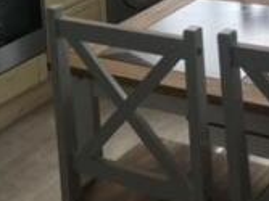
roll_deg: +4.0
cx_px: 52
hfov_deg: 19.3
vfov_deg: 13.9
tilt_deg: -11.3
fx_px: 784
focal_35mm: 101
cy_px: -80
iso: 32
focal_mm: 4.15
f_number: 2.2
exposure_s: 1/100
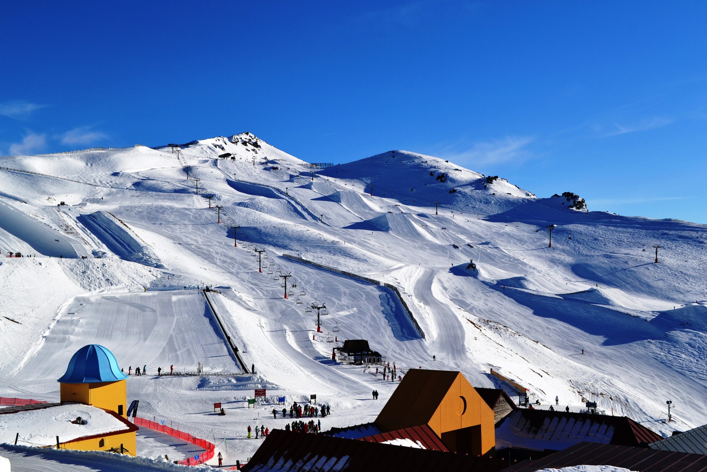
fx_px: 884
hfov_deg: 43.6
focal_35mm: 45
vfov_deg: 29.9
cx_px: 354
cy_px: 236
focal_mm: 30
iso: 100
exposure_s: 1/320
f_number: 9
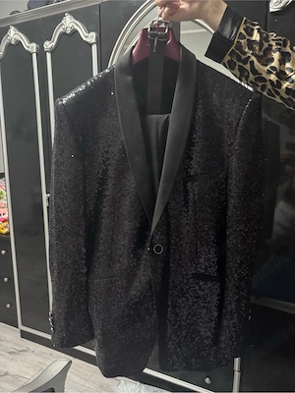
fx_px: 273
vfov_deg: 71.6
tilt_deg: -9.7
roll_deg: -0.5
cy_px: 196
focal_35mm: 24
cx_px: 148
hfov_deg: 56.8
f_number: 1.78
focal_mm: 6.76
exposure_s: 1/30
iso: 1000
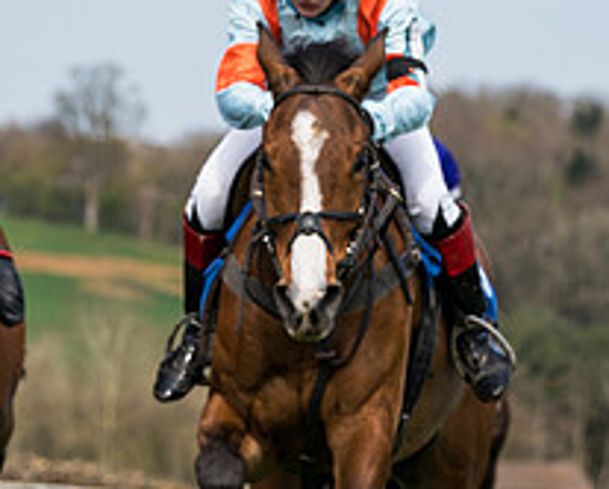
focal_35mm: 413
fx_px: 7451
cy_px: 265
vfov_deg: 3.8
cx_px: 147
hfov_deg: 4.7
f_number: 6.3
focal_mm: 135
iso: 400
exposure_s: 1/1000
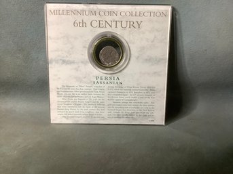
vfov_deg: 45.4
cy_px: 87
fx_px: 209
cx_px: 116
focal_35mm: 31
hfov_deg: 58.4
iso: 160
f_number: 2.4
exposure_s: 1/50
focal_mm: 3.3
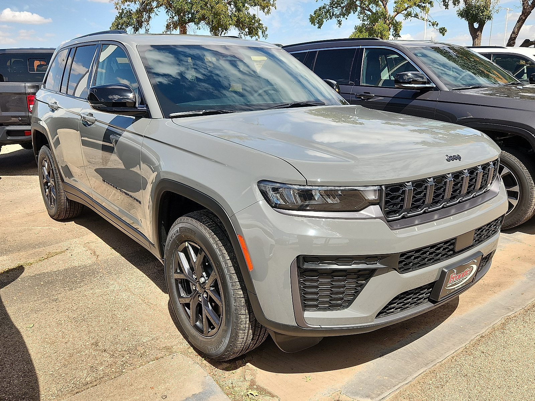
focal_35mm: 23
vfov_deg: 58.9
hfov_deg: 73.9
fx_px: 355
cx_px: 268
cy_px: 200
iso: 50
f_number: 1.8
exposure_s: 1/1250
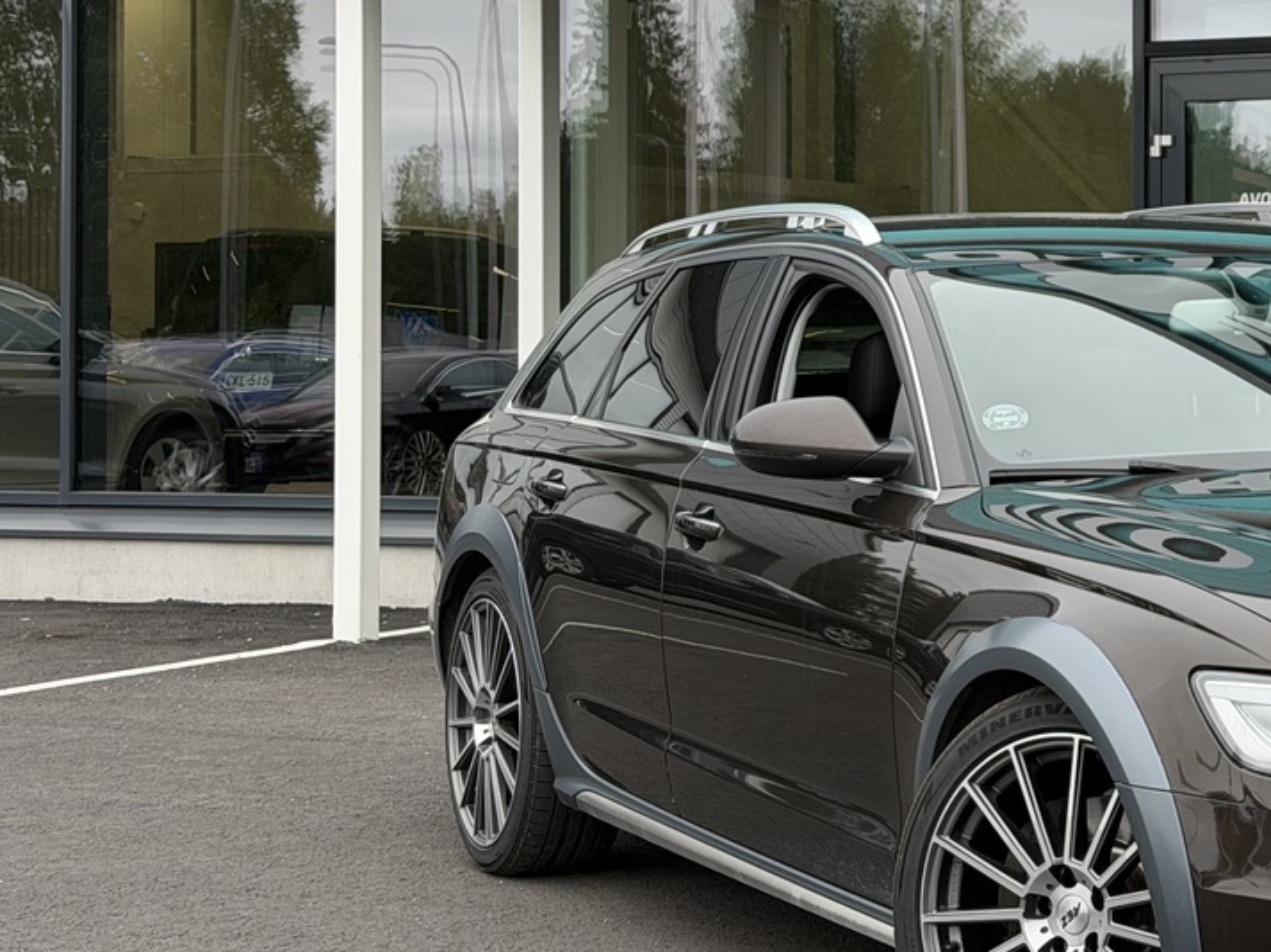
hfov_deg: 19.7
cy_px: 267
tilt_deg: +0.5
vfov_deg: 15.2
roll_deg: -0.4
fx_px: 3560
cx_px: 1262
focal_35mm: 97
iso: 64
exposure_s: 1/601
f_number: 1.78
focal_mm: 6.76
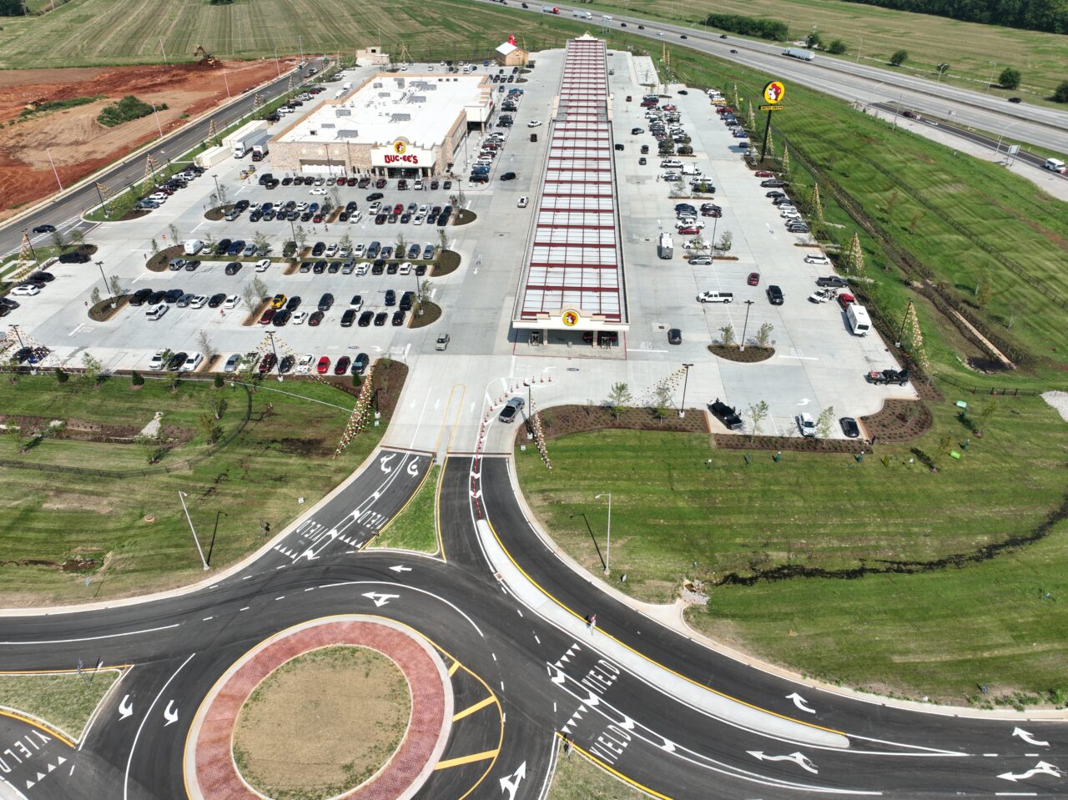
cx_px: 534
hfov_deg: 71.6
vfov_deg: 56.8
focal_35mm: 24
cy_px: 400
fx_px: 740
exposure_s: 1/2500
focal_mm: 12.29
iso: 100
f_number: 2.8
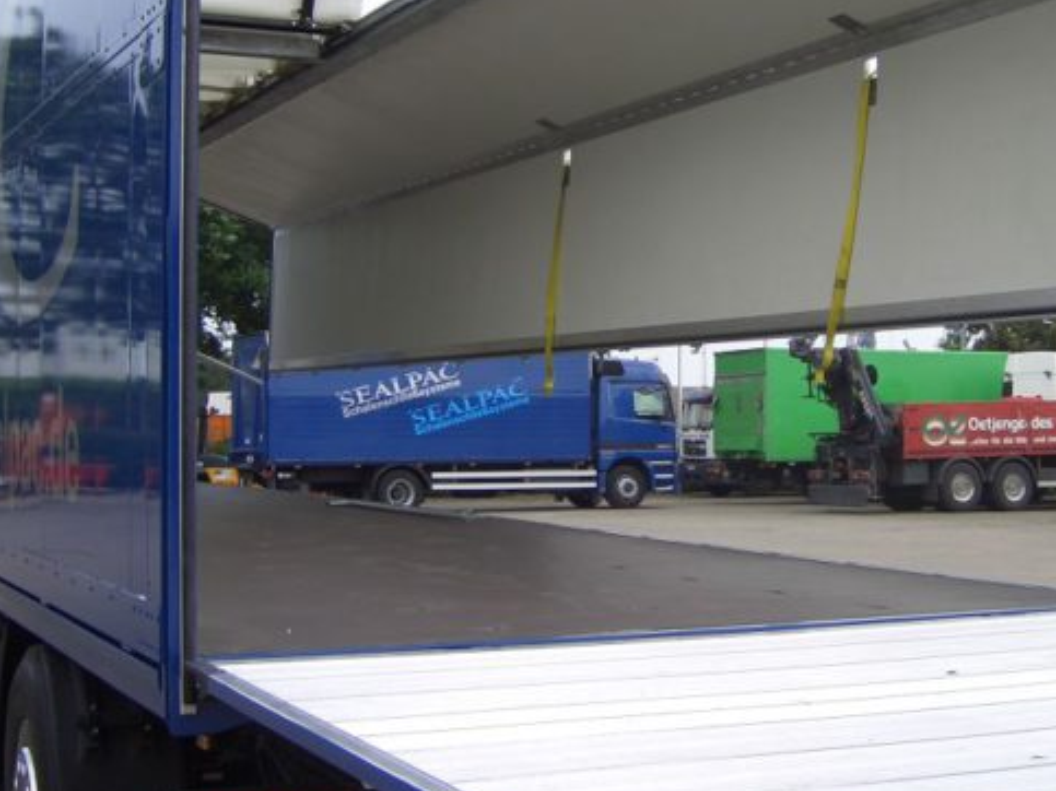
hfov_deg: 31.0
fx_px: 1891
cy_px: 330
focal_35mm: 62
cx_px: 693
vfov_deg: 23.6
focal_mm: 8
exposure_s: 1/500
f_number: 2.8
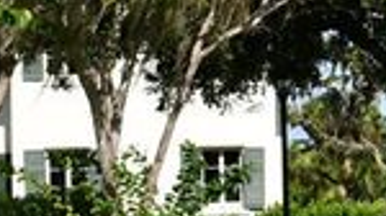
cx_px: 579
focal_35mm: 197
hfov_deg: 10.6
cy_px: 216
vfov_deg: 6.1
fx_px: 2014
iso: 100
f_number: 9
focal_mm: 22
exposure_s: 1/320
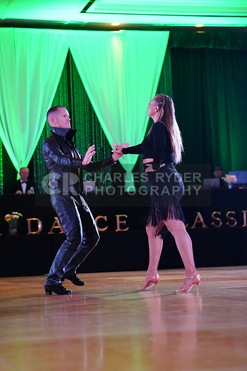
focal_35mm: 86
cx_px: 124
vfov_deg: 23.6
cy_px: 186
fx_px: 884
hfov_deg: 15.9
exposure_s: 1/400
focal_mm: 86
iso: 6400
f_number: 2.8
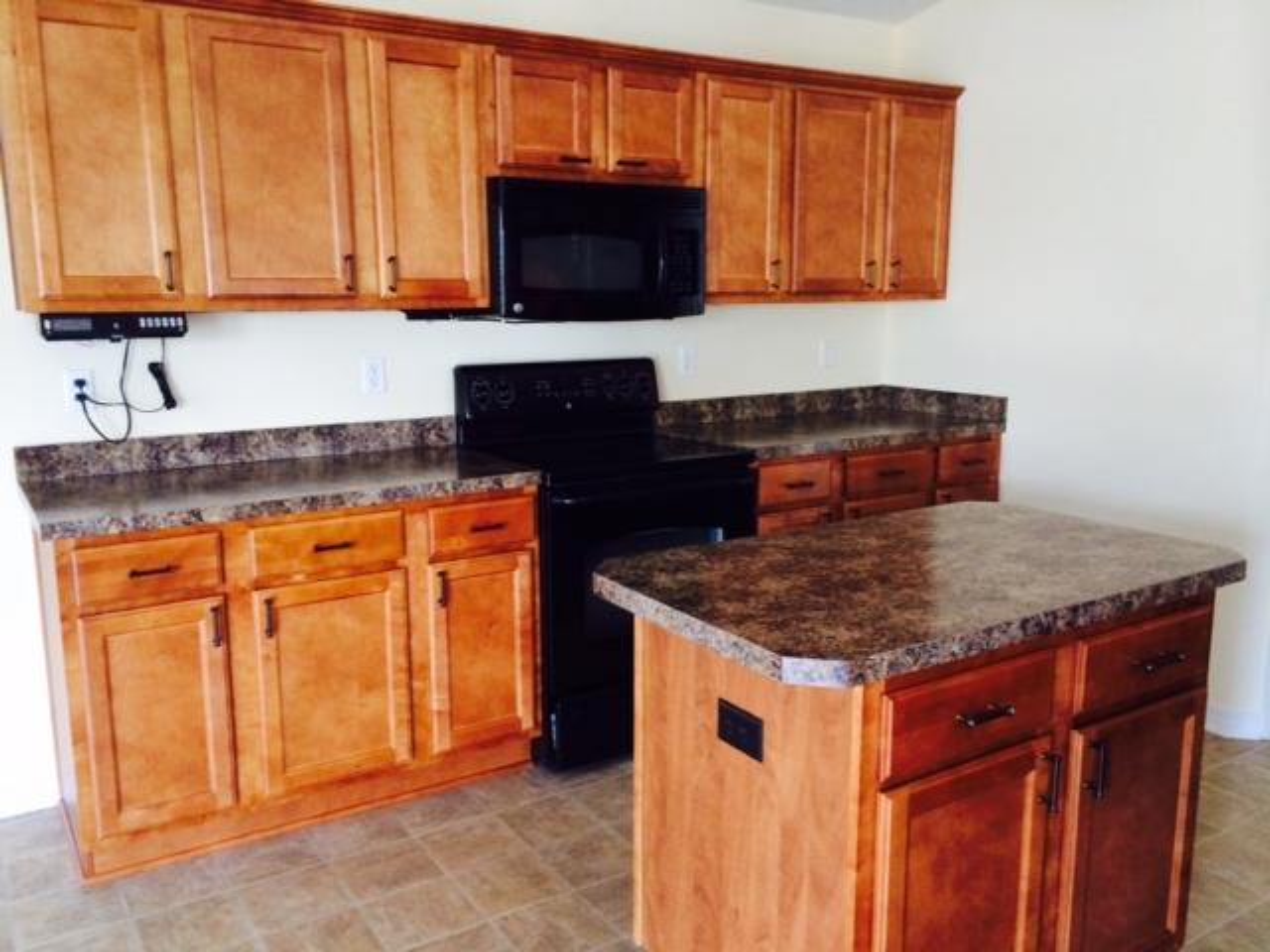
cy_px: 476
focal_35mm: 30
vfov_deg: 46.8
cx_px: 635
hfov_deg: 60.0
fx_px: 1101
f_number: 2.2
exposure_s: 1/30
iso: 250
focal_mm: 4.12
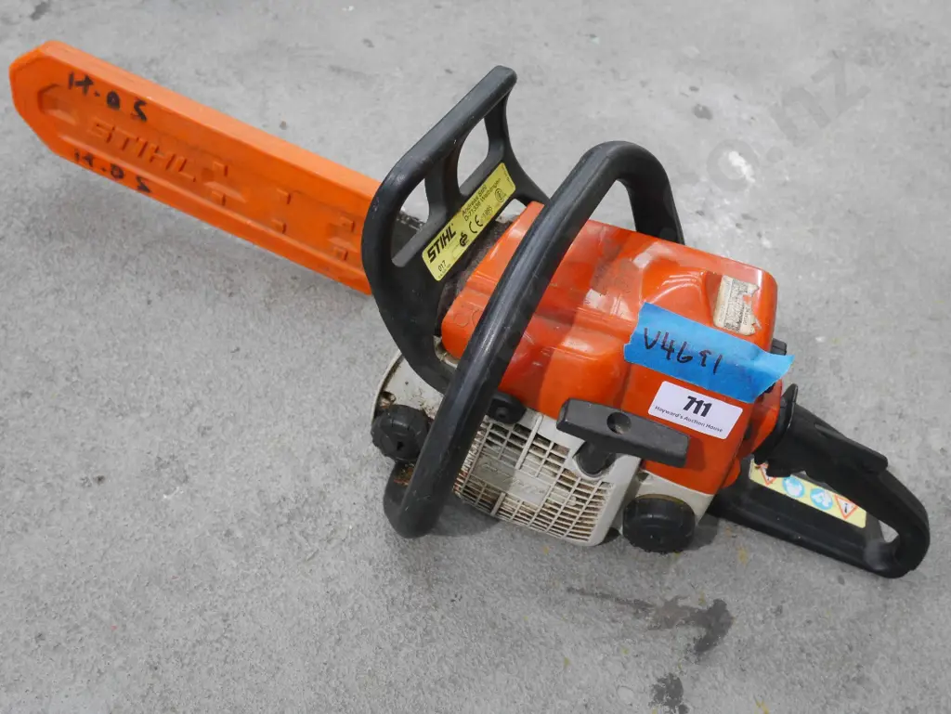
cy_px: 357
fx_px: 935
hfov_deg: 53.9
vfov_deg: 41.8
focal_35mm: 34
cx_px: 476
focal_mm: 17
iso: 3200
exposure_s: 1/50
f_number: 4.1
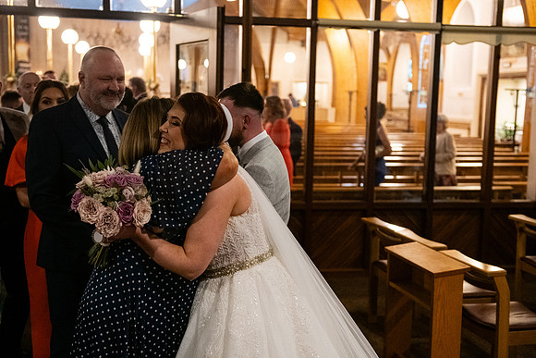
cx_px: 268
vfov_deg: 28.1
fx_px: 715
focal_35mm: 48
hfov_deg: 41.1
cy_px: 179
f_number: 3.5
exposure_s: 1/160
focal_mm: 48
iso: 2500
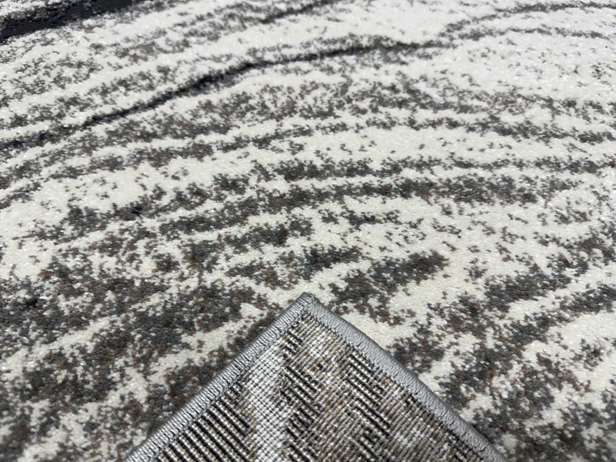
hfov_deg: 71.6
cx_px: 308
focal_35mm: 24
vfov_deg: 56.8
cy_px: 231
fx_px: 427
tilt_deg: -54.3
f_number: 1.78
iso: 80
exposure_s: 1/120
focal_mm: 6.86
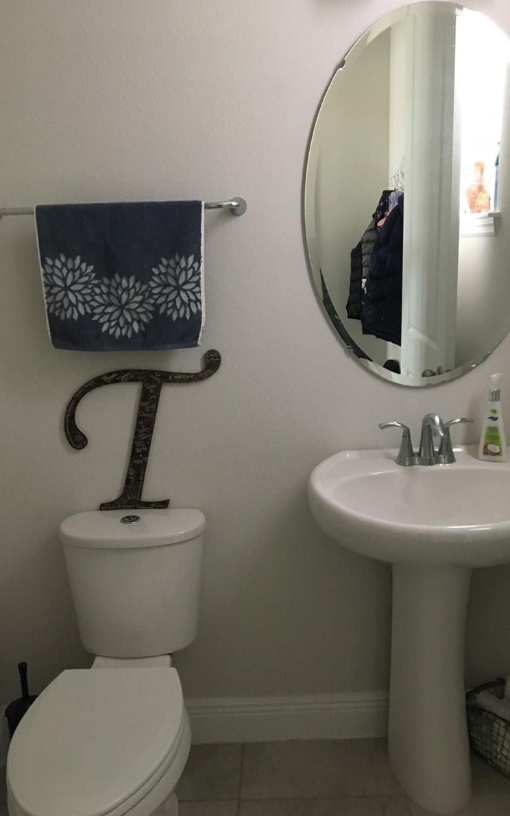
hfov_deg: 40.5
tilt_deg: -13.0
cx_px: 288
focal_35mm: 31
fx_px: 689
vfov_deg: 61.2
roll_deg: +2.0
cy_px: 406
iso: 200
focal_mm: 4.15
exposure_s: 1/24
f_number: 2.2
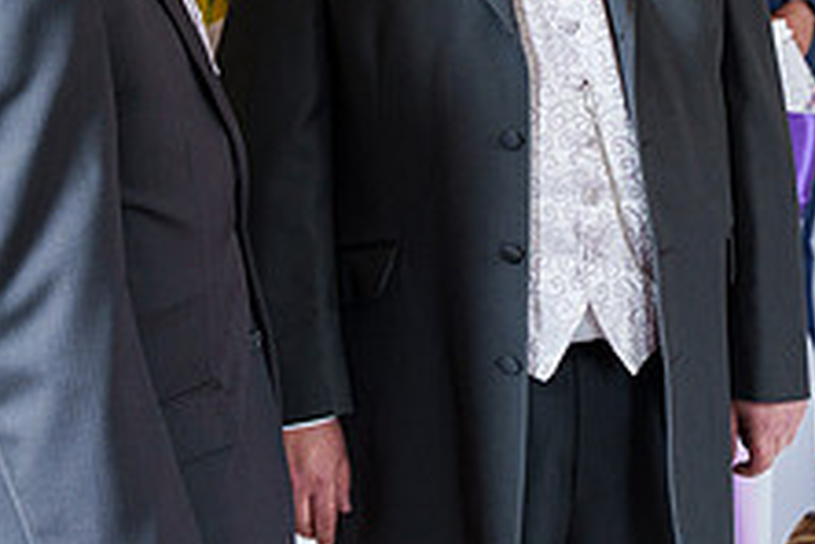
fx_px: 2671
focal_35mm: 118
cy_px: -108
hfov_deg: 17.3
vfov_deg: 11.4
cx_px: 525
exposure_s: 1/125
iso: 800
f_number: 4
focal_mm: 44
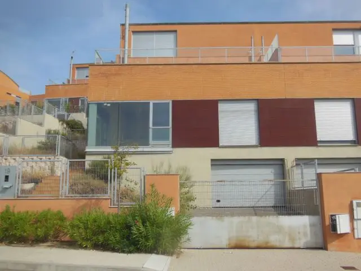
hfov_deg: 54.0
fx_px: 355
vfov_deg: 41.8
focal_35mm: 34
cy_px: 136
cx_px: 180
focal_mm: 6
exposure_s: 1/1250
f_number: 3.9
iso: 125
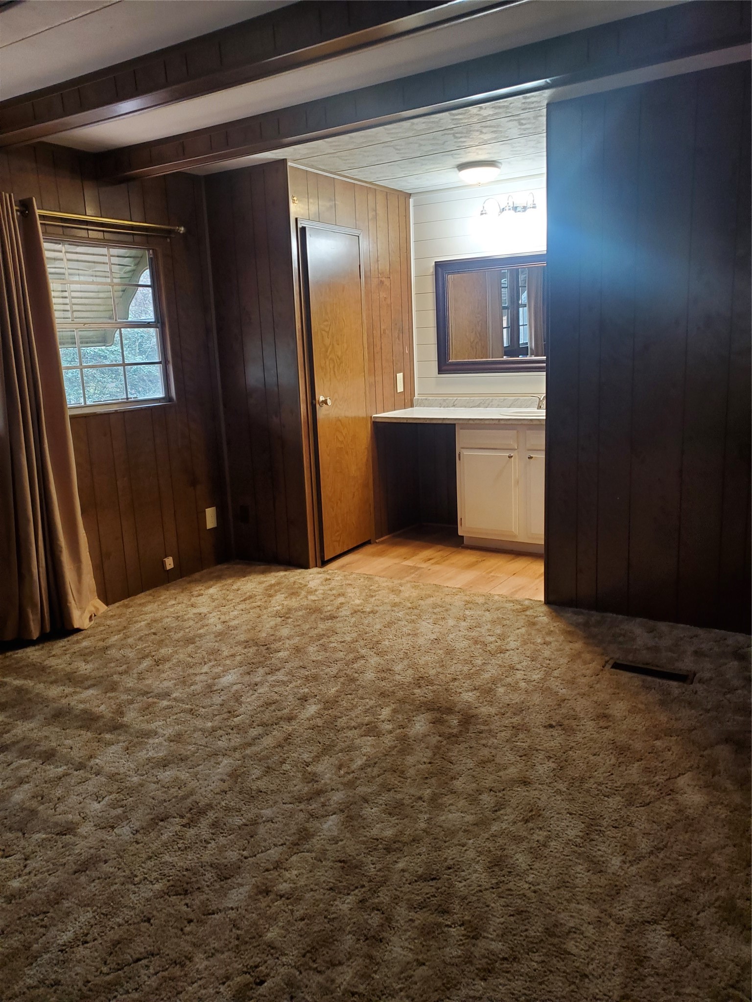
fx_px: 753
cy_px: 501
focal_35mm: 26
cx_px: 376
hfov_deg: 53.1
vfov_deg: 67.3
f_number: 1.5
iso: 200
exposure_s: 1/40
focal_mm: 4.3
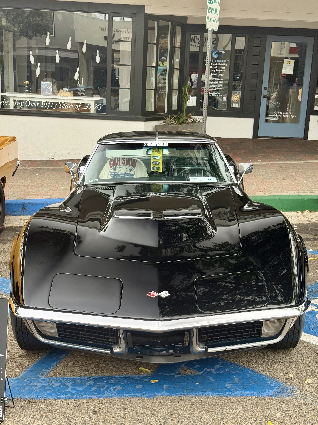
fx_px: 588
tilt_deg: -10.1
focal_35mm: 48
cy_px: 212
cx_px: 159
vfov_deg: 39.7
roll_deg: -2.6
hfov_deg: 30.3
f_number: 1.78
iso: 100
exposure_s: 1/277
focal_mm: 6.76
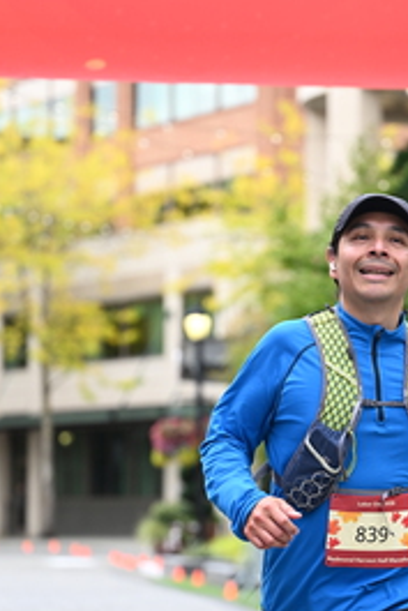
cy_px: 385
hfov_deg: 8.1
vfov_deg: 12.1
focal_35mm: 170
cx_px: 333
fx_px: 2886
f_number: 2.8
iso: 640
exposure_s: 1/1250
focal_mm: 82
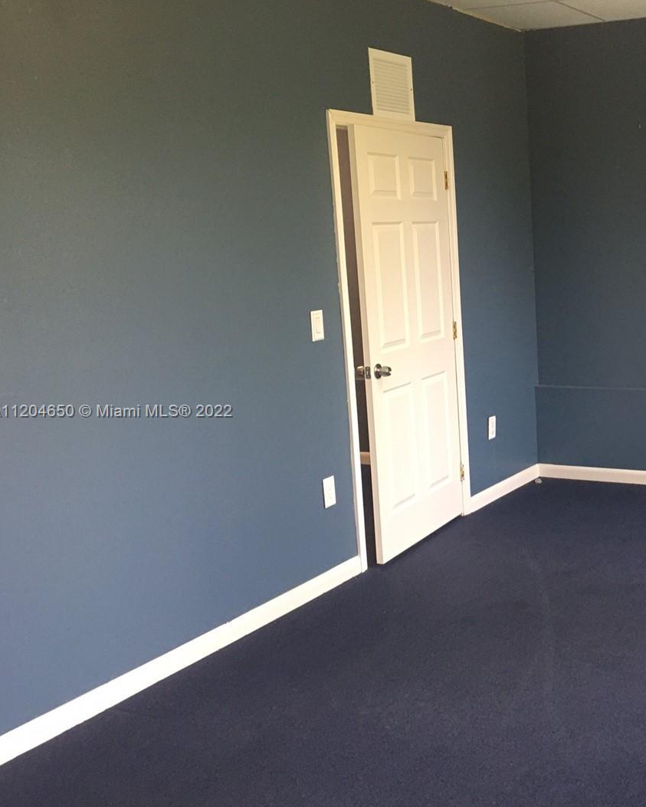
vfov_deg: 42.9
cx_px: 600
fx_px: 1027
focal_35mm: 43
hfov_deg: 32.9
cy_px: 412
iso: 40
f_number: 2.2
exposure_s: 1/30
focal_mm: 4.15
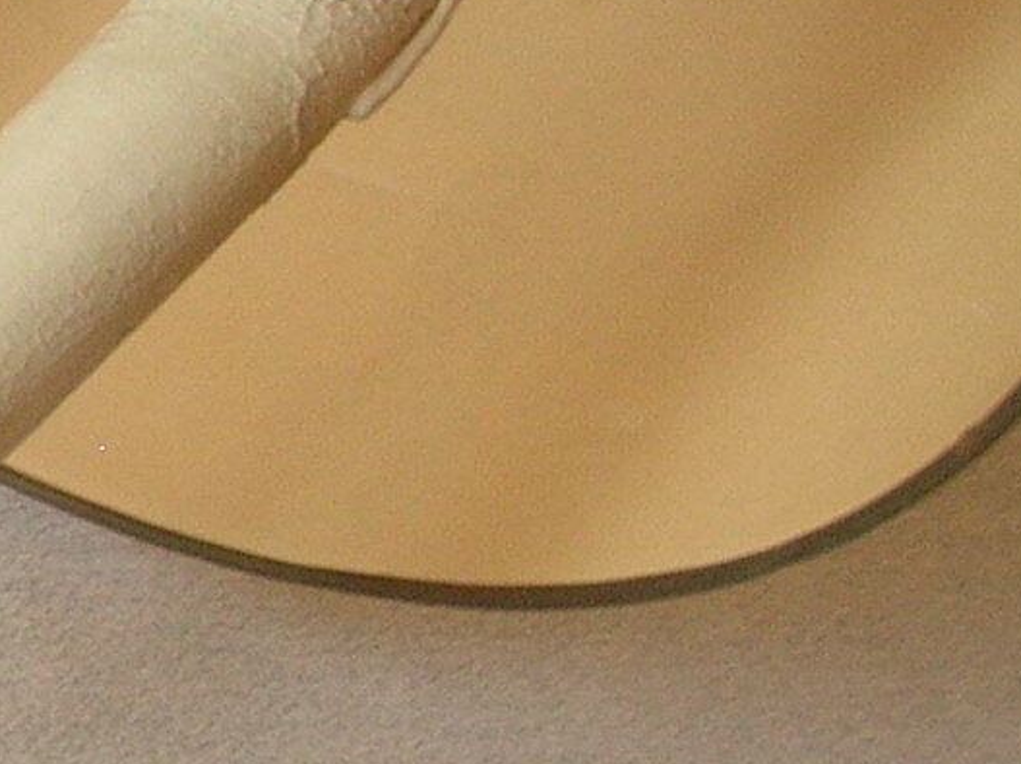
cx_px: -1075
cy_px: 423
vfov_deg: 9.7
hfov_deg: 11.6
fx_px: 4478
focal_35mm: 152
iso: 75
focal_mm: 5.8
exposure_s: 1/5.8
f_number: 2.8
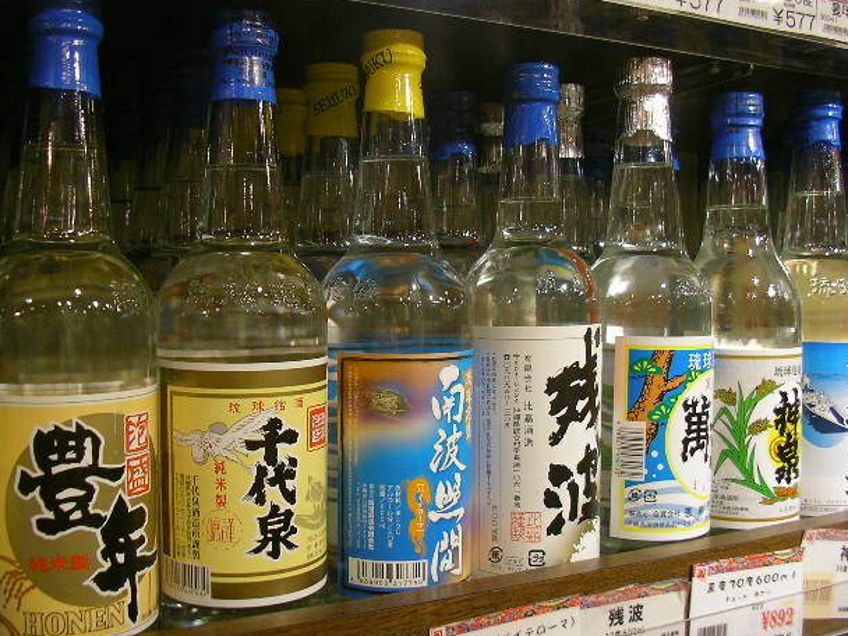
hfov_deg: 46.8
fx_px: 980
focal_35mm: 40
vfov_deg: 36.0
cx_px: 411
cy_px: 305
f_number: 2.9
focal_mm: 6
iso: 100
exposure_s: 1/19.4
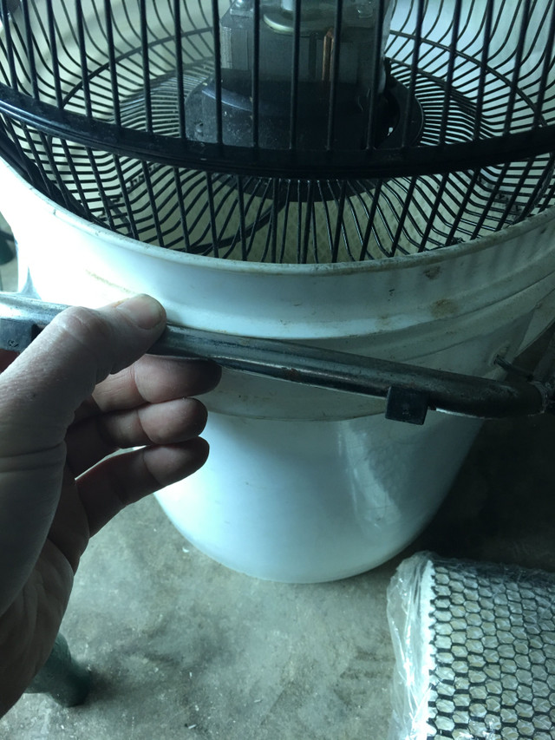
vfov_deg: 61.7
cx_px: 278
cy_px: 370
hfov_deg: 48.2
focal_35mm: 29
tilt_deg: -50.7
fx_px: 620
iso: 40
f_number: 2.2
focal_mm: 4.15
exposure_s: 1/30
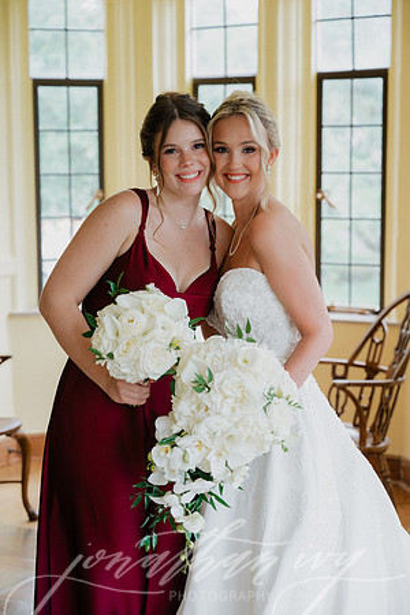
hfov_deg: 19.5
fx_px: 1196
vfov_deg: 28.8
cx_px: 205
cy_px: 308
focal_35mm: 70
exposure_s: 1/200
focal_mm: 70
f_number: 3.5
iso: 1000
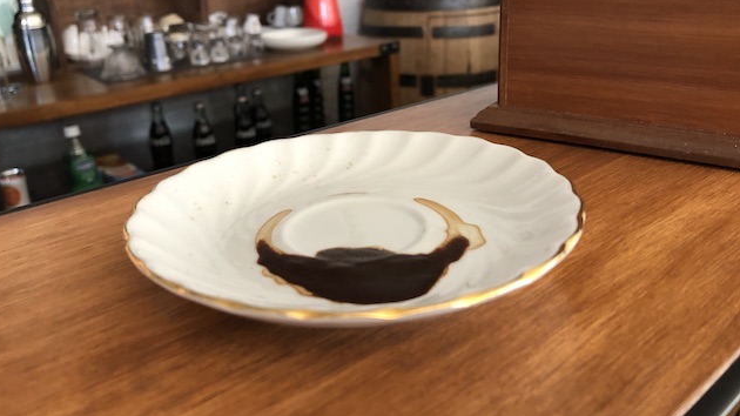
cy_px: 137
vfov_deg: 37.3
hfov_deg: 62.6
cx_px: 365
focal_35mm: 31
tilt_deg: -24.1
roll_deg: +2.1
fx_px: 608
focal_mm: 4
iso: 64
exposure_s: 1/15
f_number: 1.8
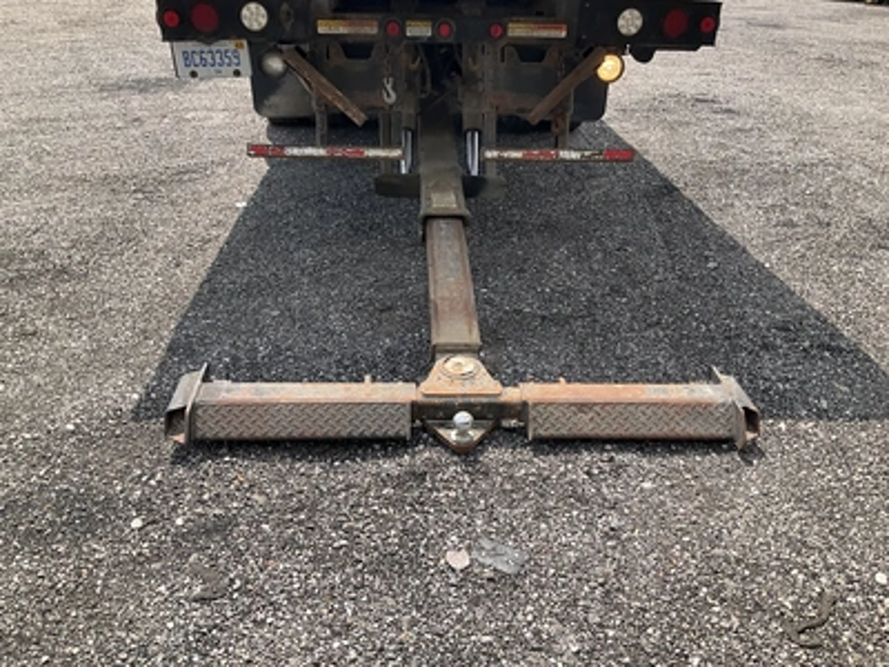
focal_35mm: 29
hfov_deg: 61.7
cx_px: 444
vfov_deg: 48.2
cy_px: 334
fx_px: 745
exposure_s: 1/912
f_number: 1.8
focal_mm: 3
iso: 25
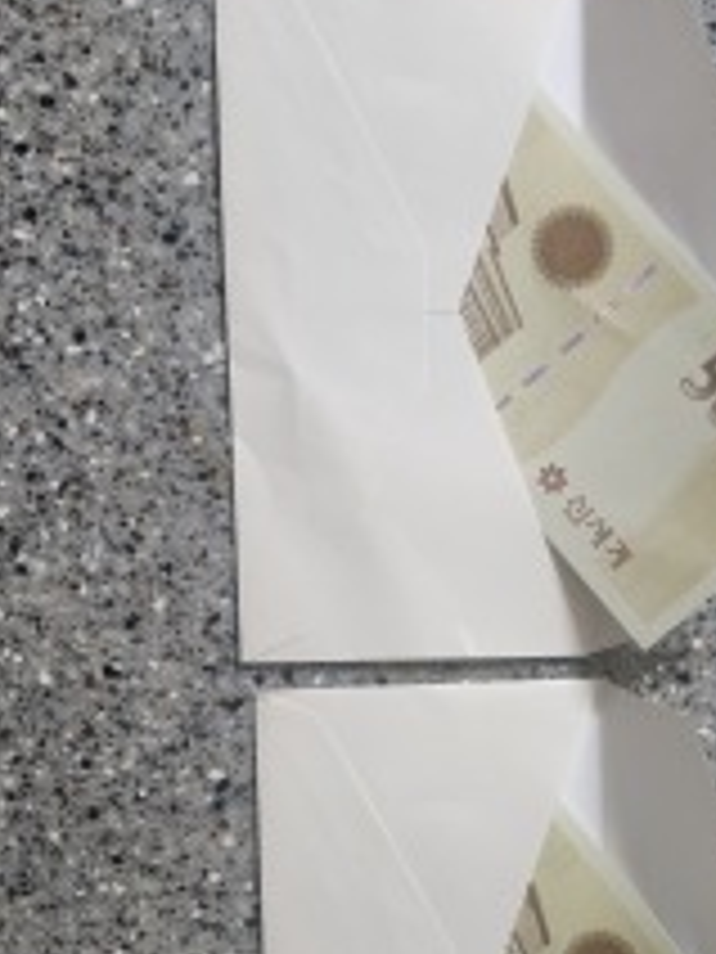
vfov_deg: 46.7
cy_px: 670
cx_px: 527
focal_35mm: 39
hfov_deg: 36.1
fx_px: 1076
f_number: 1.8
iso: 1000
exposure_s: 1/120
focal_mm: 5.4
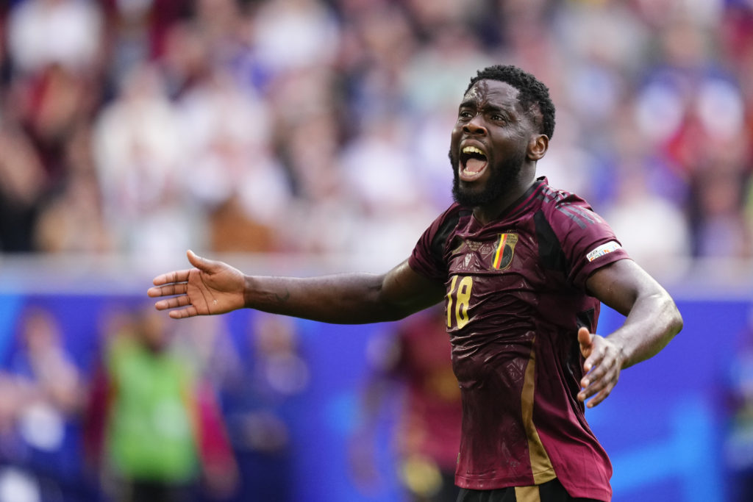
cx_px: 376
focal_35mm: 400
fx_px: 8367
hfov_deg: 5.2
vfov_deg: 3.4
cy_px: 251
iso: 2000
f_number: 2.8
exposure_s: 1/2000
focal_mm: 400
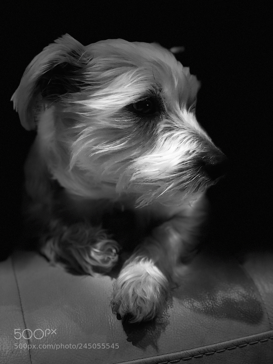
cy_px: 182
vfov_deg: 36.8
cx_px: 136
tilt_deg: -17.5
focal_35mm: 52
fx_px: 547
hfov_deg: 28.0
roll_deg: -0.6
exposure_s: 1/20
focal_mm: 6
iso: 160
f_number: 2.4
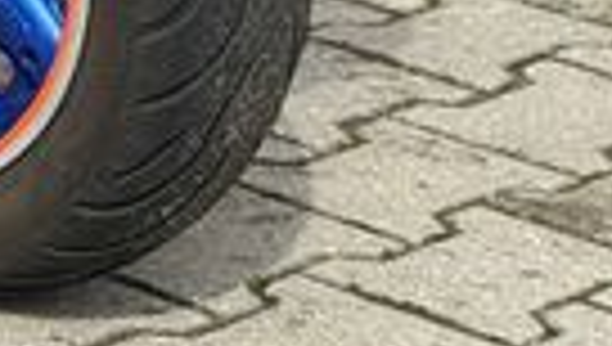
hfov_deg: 8.3
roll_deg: -1.4
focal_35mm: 246
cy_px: -661
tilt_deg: -7.6
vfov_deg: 4.8
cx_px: -666
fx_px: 3998
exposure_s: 1/1403
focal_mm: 6.76
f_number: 1.78
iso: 100
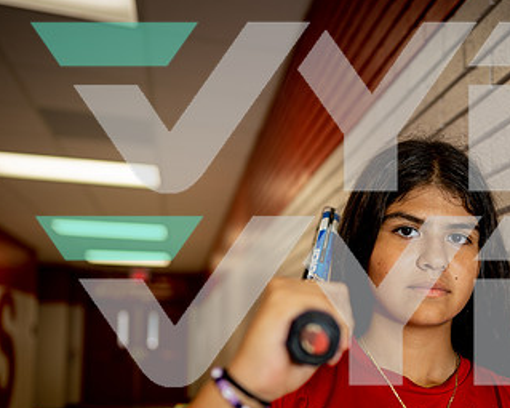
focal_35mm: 41
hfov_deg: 41.8
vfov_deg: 35.7
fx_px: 619
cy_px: 302
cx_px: 443
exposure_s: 1/160
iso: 40
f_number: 1.4
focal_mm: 24
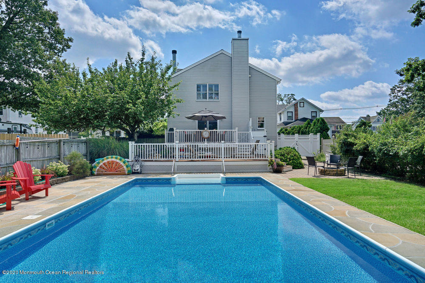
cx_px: 212
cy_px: 142
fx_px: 248
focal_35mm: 21
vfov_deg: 59.5
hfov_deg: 81.2
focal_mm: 21
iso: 200
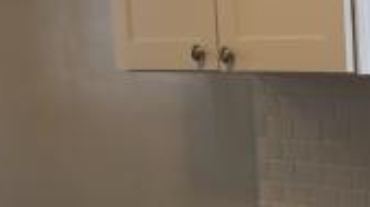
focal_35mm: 115
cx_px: 525
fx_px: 1126
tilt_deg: -7.2
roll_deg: +1.2
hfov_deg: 17.2
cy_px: 242
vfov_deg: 10.3
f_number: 1.8
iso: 64
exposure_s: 1/120
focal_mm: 4
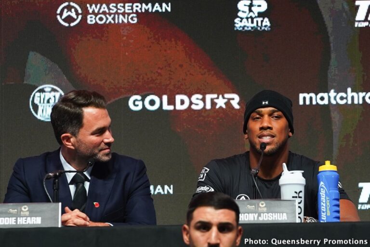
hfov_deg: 10.3
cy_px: 124
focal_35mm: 200
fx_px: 2055
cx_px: 185
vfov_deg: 6.9
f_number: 4
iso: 800
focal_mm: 200
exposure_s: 1/250
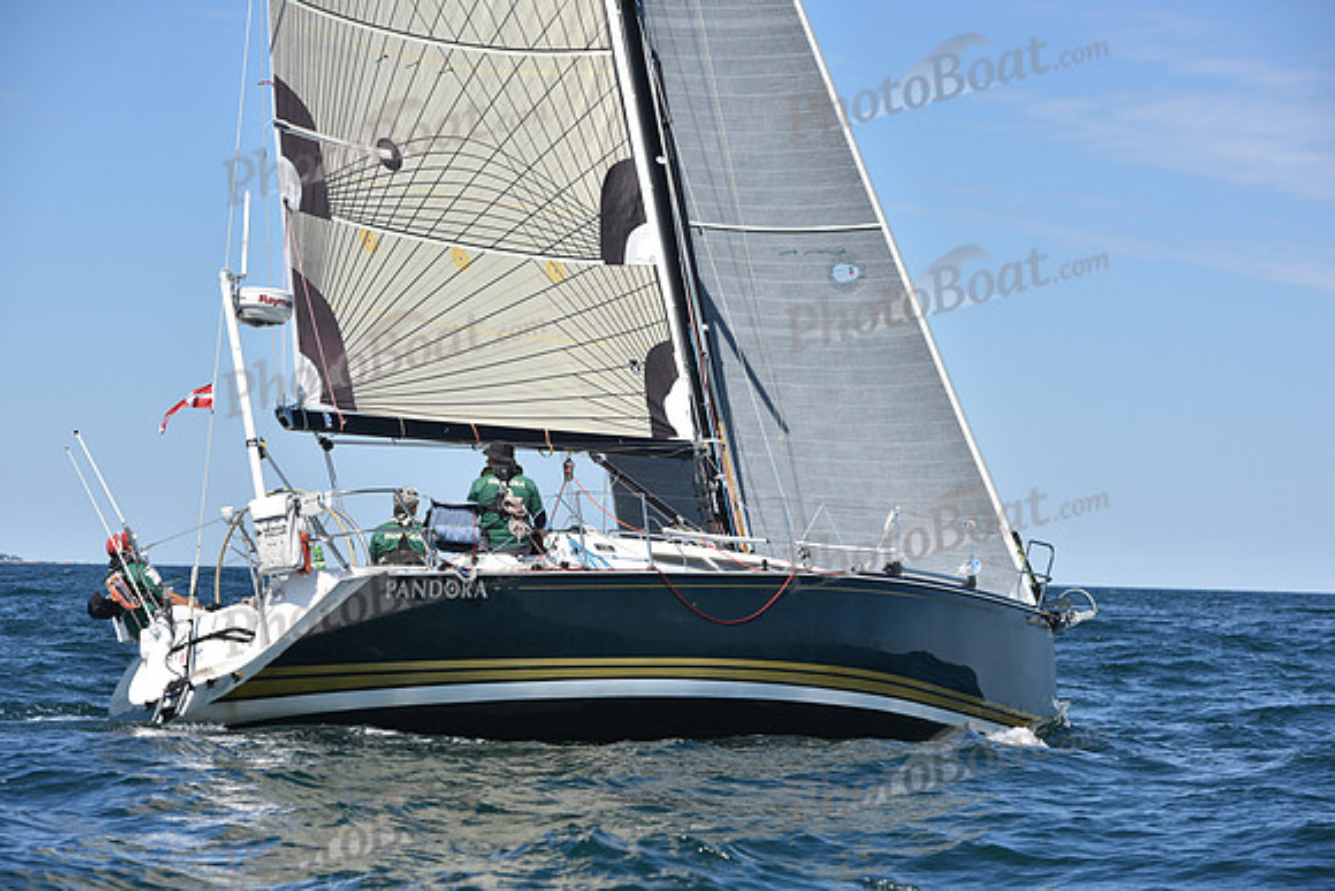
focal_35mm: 120
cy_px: 446
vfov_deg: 11.4
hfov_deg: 17.1
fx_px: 4451
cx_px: 668
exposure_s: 1/1600
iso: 250
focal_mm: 120
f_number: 6.3
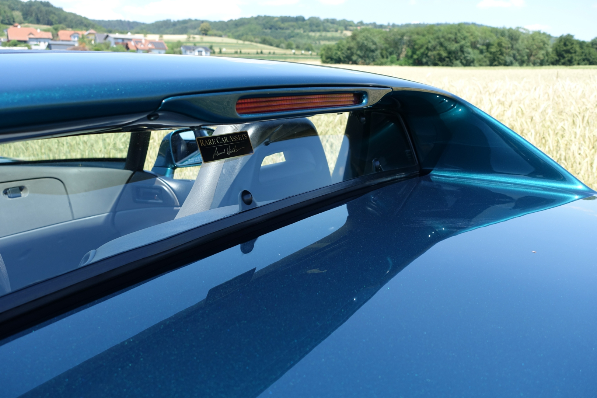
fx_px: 564
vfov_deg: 38.9
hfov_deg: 55.8
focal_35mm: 34
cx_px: 298
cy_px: 199
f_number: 4
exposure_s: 1/400
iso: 125
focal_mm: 12.64
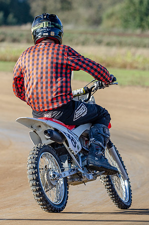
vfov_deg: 4.0
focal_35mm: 521
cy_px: 112
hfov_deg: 2.6
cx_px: 34
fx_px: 3249
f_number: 5.3
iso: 400
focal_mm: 230
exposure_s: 1/1250
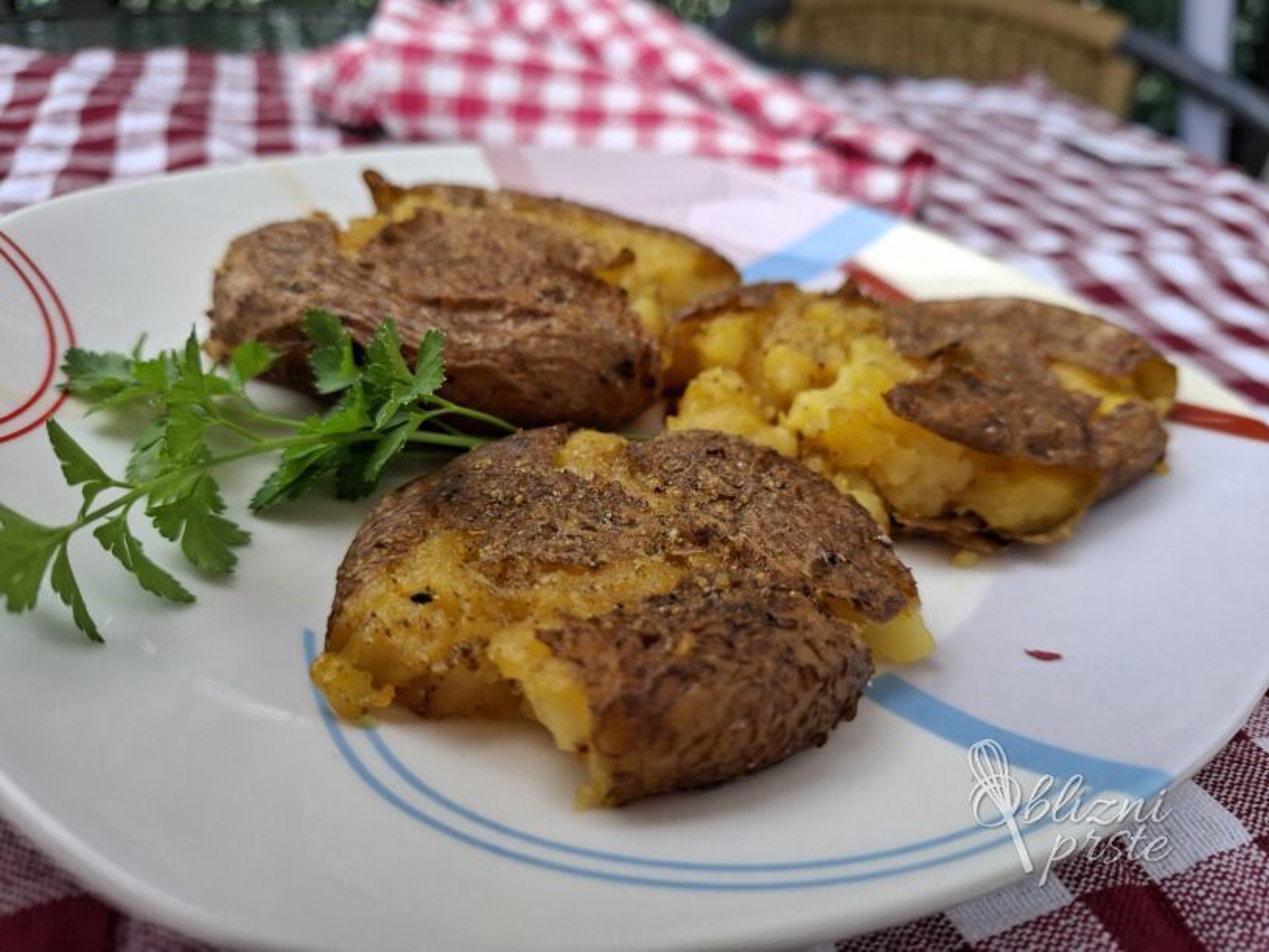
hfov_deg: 73.9
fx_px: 843
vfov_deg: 58.9
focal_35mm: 23
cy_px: 476
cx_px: 634
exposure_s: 1/294
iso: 50
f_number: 1.8
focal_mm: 5.54
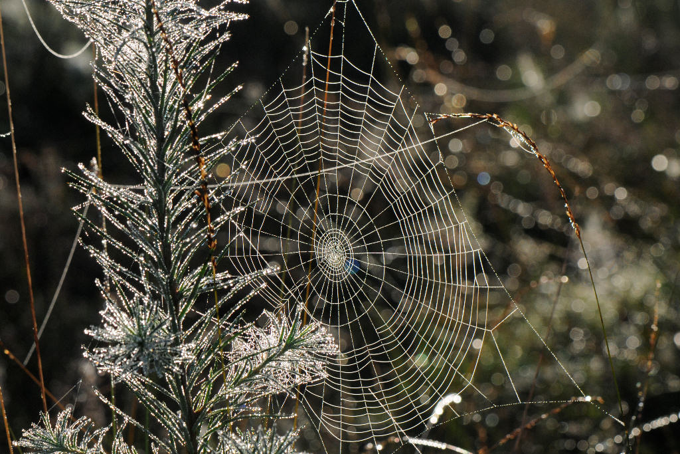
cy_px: 227
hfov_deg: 16.1
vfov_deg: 10.8
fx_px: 2409
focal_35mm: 128
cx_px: 340
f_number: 9
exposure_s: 1/500
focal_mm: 85
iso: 400
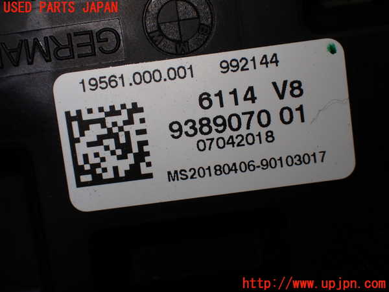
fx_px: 607
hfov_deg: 35.5
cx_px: 194
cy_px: 146
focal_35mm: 54
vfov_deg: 27.0
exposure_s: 1/200
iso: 160
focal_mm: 9.65
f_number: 3.3
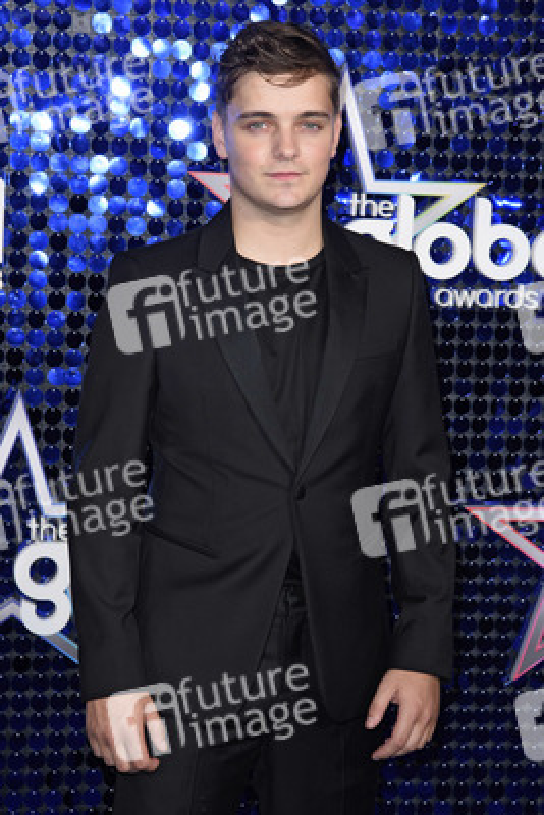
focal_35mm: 85
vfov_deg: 23.9
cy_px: 408
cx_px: 272
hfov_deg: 16.1
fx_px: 1925
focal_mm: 85
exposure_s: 1/250
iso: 1000
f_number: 5.6
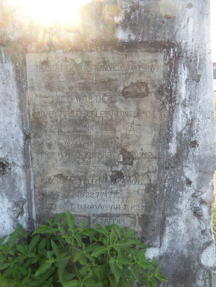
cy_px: 144
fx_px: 208
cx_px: 108
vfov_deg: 69.4
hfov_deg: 54.9
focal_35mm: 25
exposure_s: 1/100
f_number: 3.3
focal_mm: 4.3
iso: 80
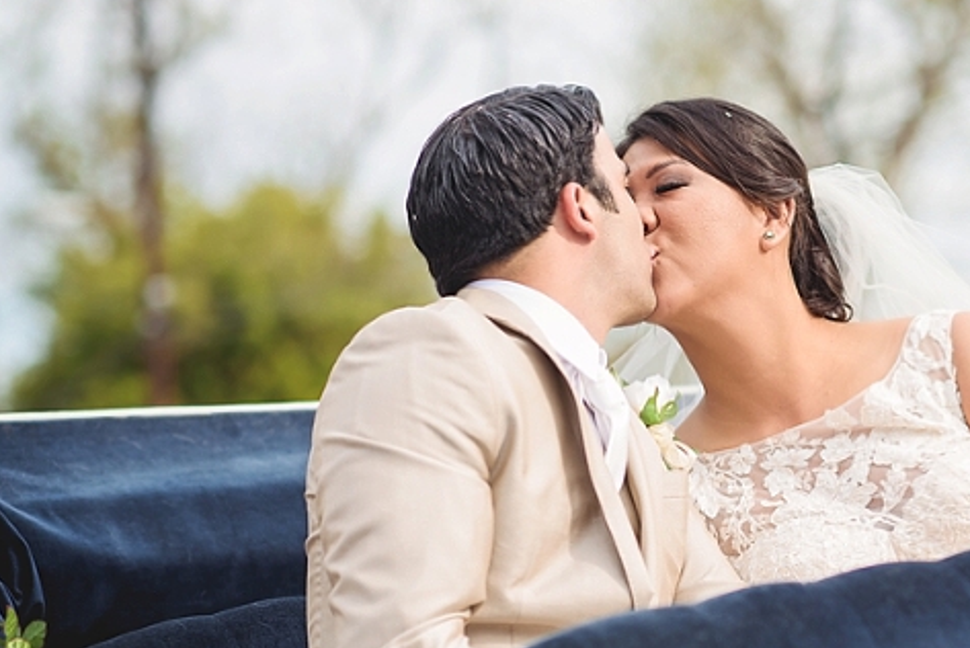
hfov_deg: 14.8
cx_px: 728
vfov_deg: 10.0
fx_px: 3720
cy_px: 384
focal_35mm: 138
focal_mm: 85
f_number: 2.5
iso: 200
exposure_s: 1/2000
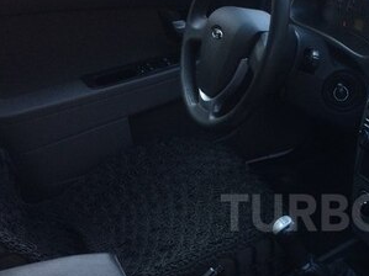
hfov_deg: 28.8
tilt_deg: -31.9
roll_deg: -0.1
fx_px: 682
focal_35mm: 64
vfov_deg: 22.7
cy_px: 213
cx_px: 347
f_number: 2.2
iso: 50
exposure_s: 1/100
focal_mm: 4.15
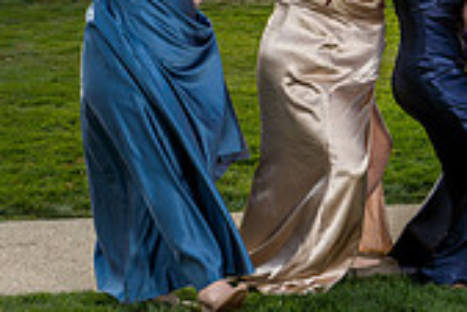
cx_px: 696
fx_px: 1999
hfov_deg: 12.7
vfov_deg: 8.9
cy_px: 12
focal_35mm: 154
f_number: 6.3
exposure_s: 1/250
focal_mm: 45
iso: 100
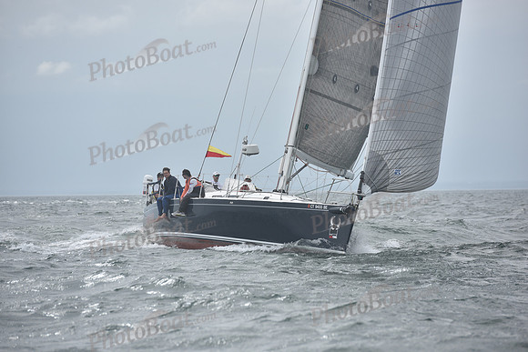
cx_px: 264
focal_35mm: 200
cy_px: 176
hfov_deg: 10.3
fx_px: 2934
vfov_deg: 6.9
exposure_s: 1/1250
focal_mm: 200
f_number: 5.6
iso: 200
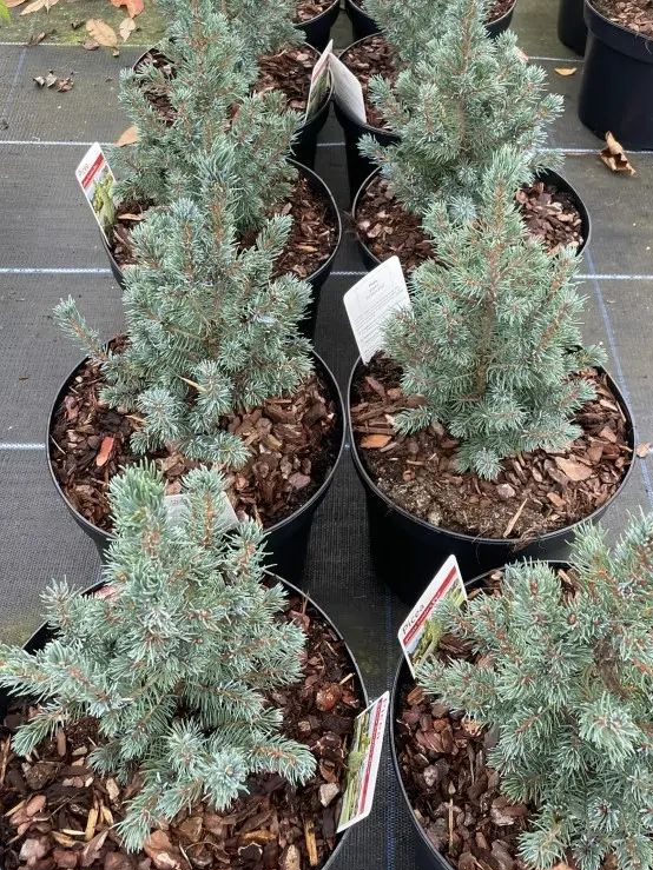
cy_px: 277
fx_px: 956
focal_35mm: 38
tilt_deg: -44.1
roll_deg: -1.6
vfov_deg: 48.0
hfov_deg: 37.7
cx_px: 345
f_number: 1.6
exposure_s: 1/121
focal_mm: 4.2
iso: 50
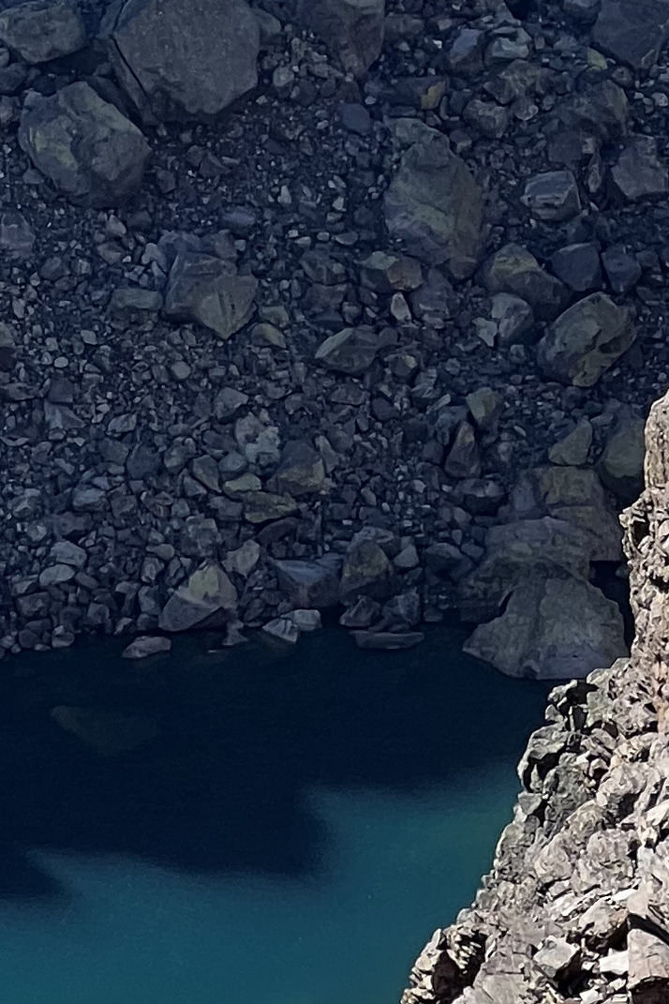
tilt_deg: -16.1
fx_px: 8334
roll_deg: +2.7
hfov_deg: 4.6
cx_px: 259
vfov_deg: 6.8
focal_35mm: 299
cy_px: -502
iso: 32
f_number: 2.8
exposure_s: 1/254
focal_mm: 9
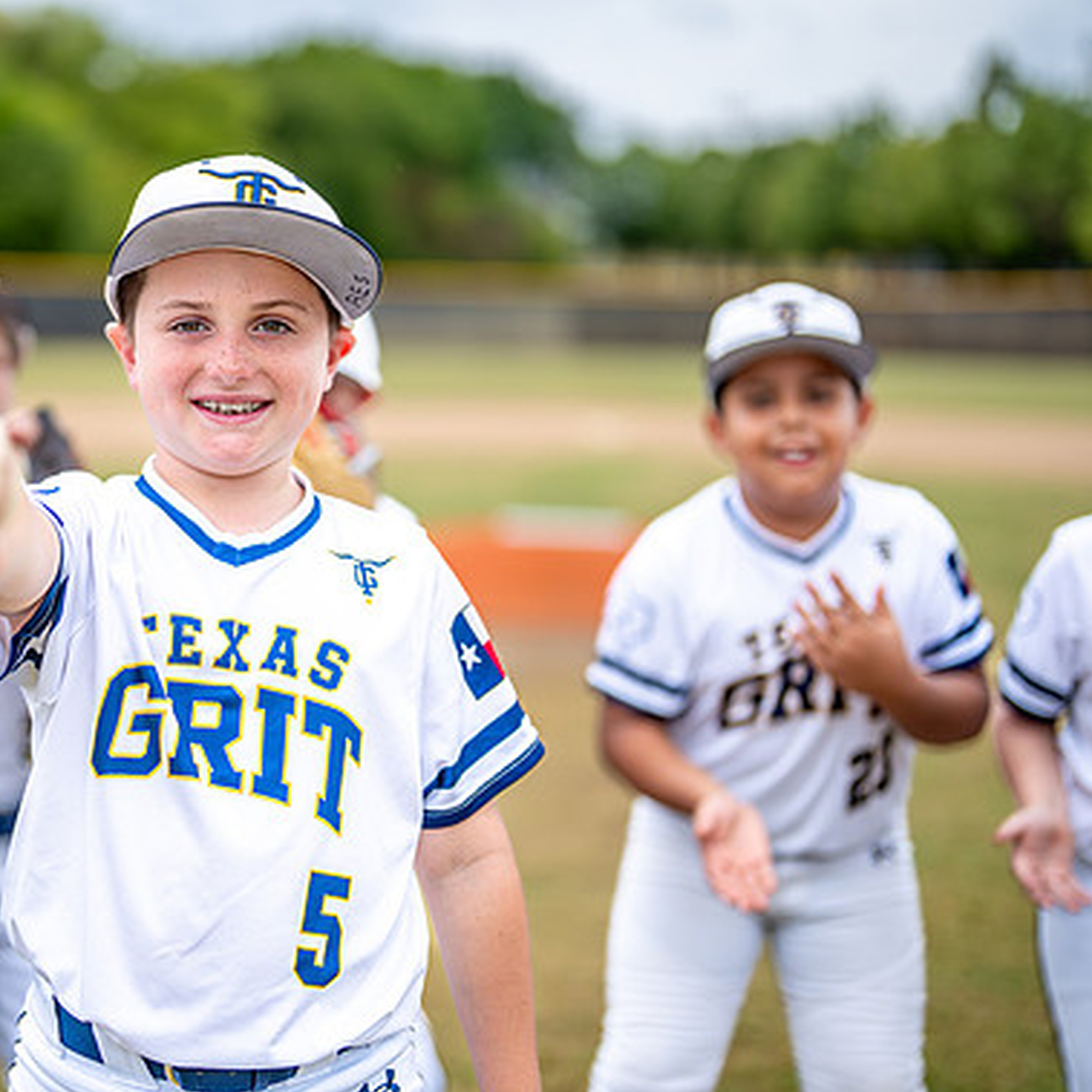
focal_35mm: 65
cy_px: 552
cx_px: 274
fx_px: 2320
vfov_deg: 26.5
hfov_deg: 26.2
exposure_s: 1/1600
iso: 160
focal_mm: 50
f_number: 1.2
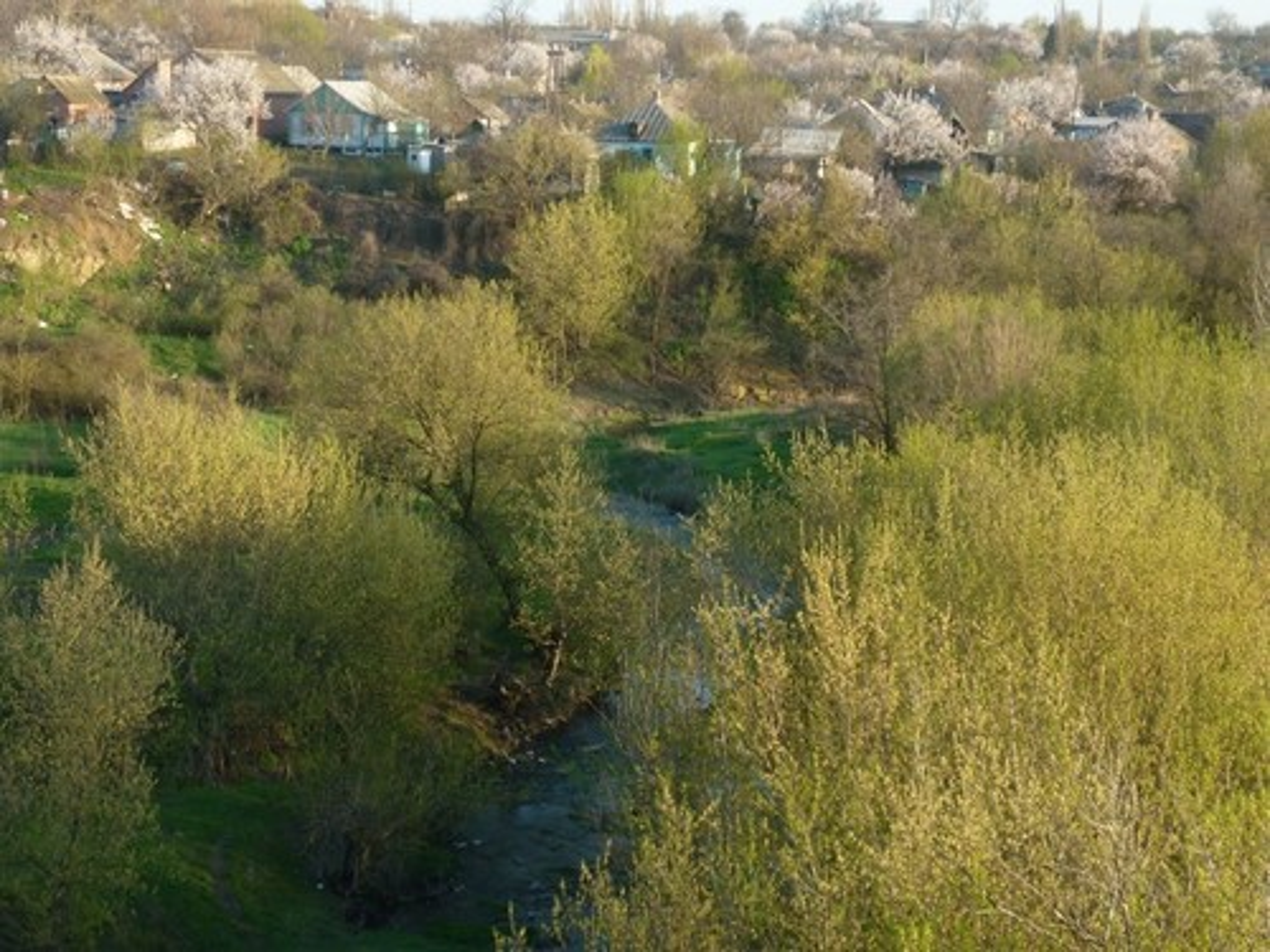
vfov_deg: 18.2
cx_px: 635
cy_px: 476
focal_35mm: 81
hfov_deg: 24.1
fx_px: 2972
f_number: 4.2
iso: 80
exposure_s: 1/100
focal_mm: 13.3
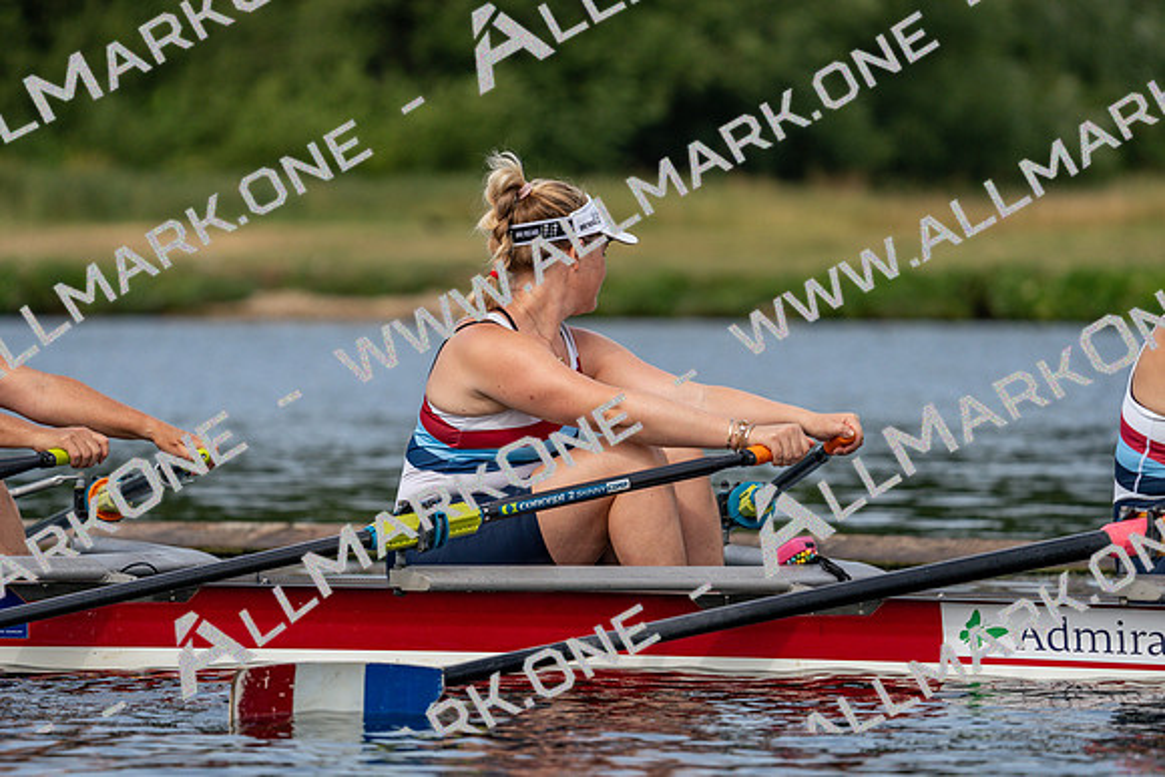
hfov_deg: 6.2
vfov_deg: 4.1
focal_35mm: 335
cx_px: 582
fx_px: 10843
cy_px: 388
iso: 400
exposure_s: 1/1600
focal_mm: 335
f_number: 6.3
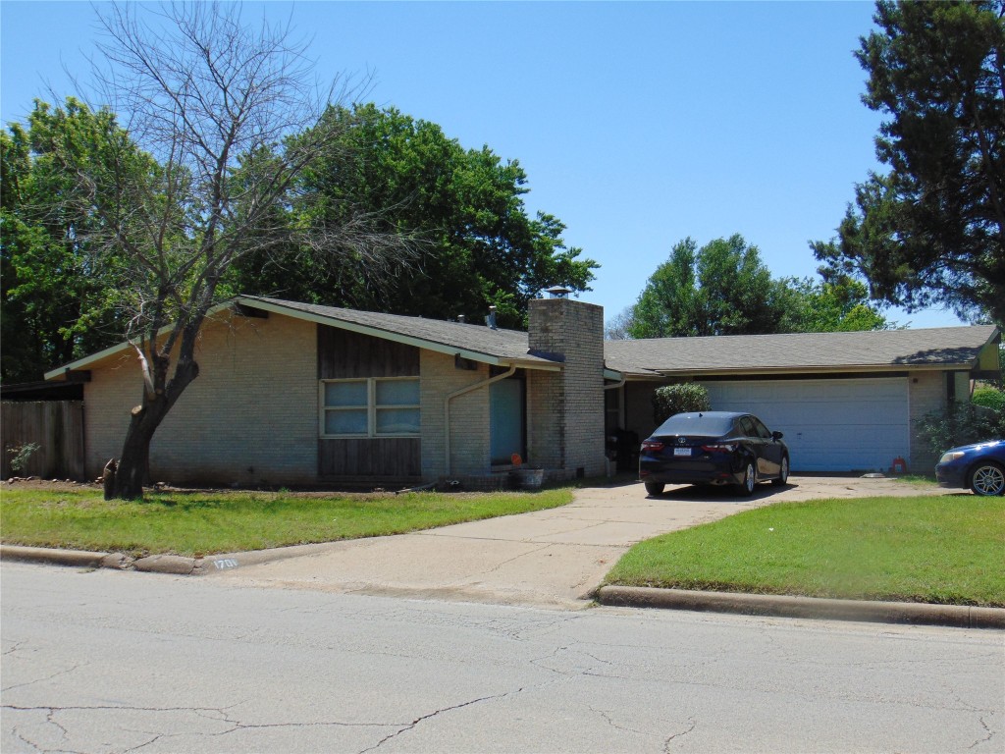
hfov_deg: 44.8
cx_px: 502
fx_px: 1219
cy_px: 377
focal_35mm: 42
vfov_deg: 34.3
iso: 80
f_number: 3.3
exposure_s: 1/1000
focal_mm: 7.6
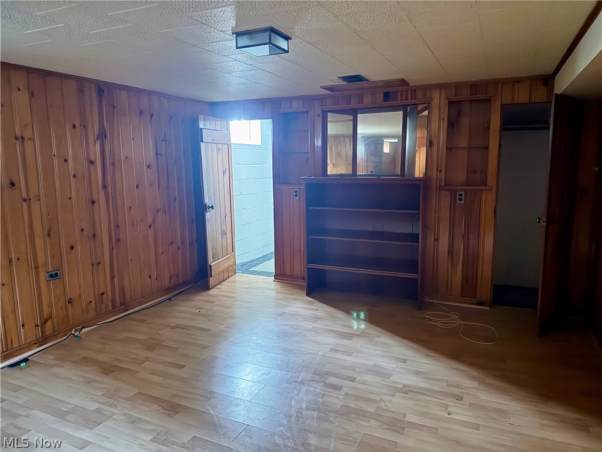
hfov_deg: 71.6
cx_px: 301
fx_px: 417
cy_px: 226
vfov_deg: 56.8
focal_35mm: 24
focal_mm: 6.76
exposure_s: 1/9
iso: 2000
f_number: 1.78
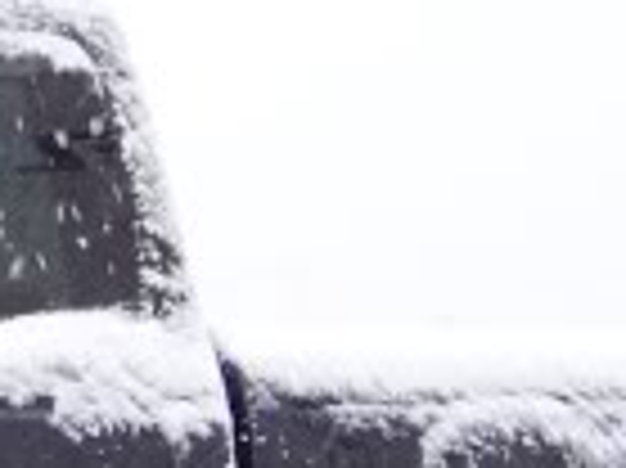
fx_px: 7336
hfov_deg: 4.8
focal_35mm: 406
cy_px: 423
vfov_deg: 3.7
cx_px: -374
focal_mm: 9.36
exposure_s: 1/320
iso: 64
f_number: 3.2
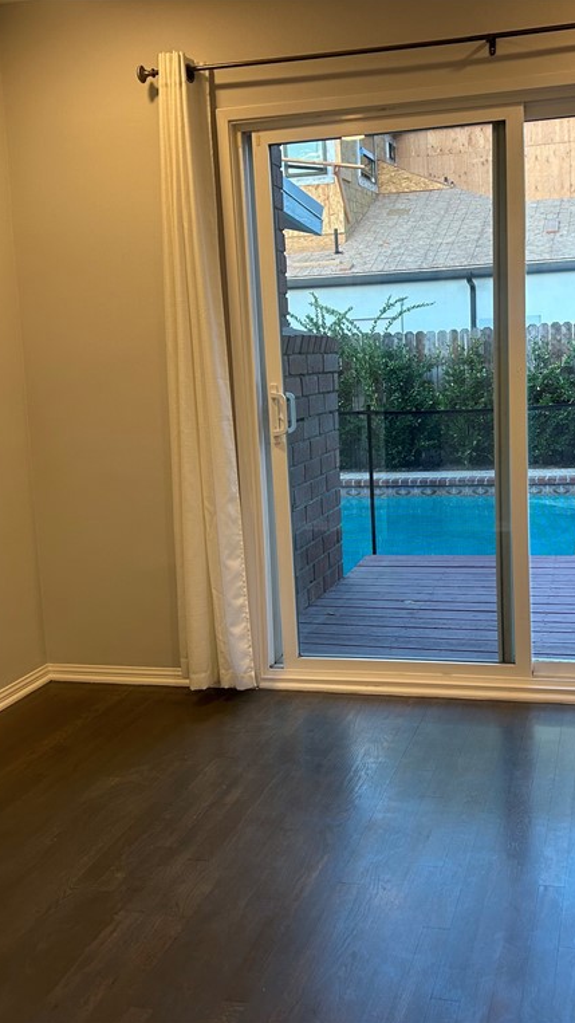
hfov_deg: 31.1
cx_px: 346
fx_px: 1030
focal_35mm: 38
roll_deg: +3.5
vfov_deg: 52.8
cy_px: 512
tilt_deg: -10.0
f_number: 1.5
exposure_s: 1/120
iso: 80
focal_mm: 5.7
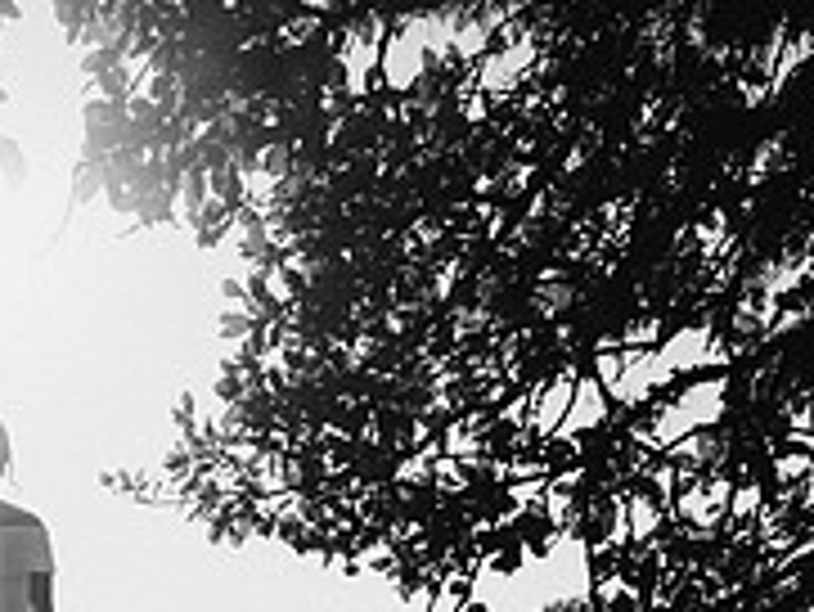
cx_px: 31
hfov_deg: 25.2
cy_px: 796
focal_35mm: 74
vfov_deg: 18.5
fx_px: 1741
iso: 125
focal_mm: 24
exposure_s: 1/1600
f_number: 5.6
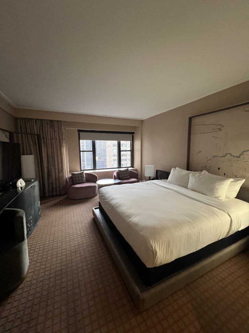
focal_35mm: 13
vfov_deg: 106.2
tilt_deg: -5.6
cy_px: 166
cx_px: 124
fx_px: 125
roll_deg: +0.1
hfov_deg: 89.9
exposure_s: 1/60
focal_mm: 1.57
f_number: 1.8
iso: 500
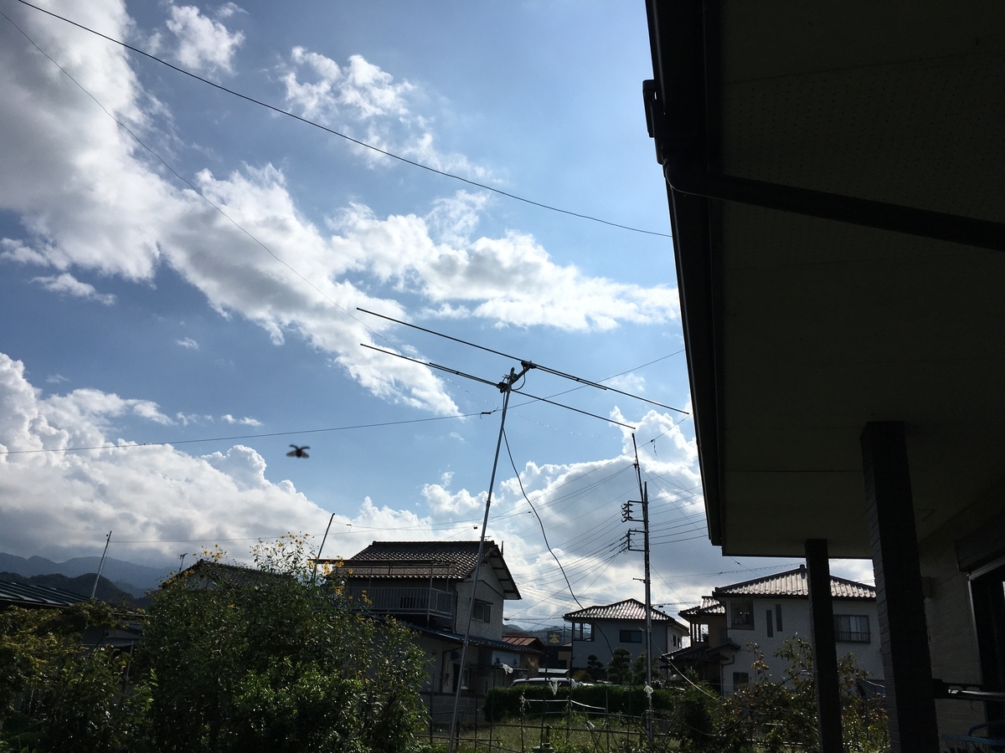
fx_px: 842
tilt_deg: +18.6
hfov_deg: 61.7
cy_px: 376
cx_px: 502
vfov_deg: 48.2
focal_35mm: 29
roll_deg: -3.9
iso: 25
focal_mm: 4.15
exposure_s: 1/6993
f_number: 2.2
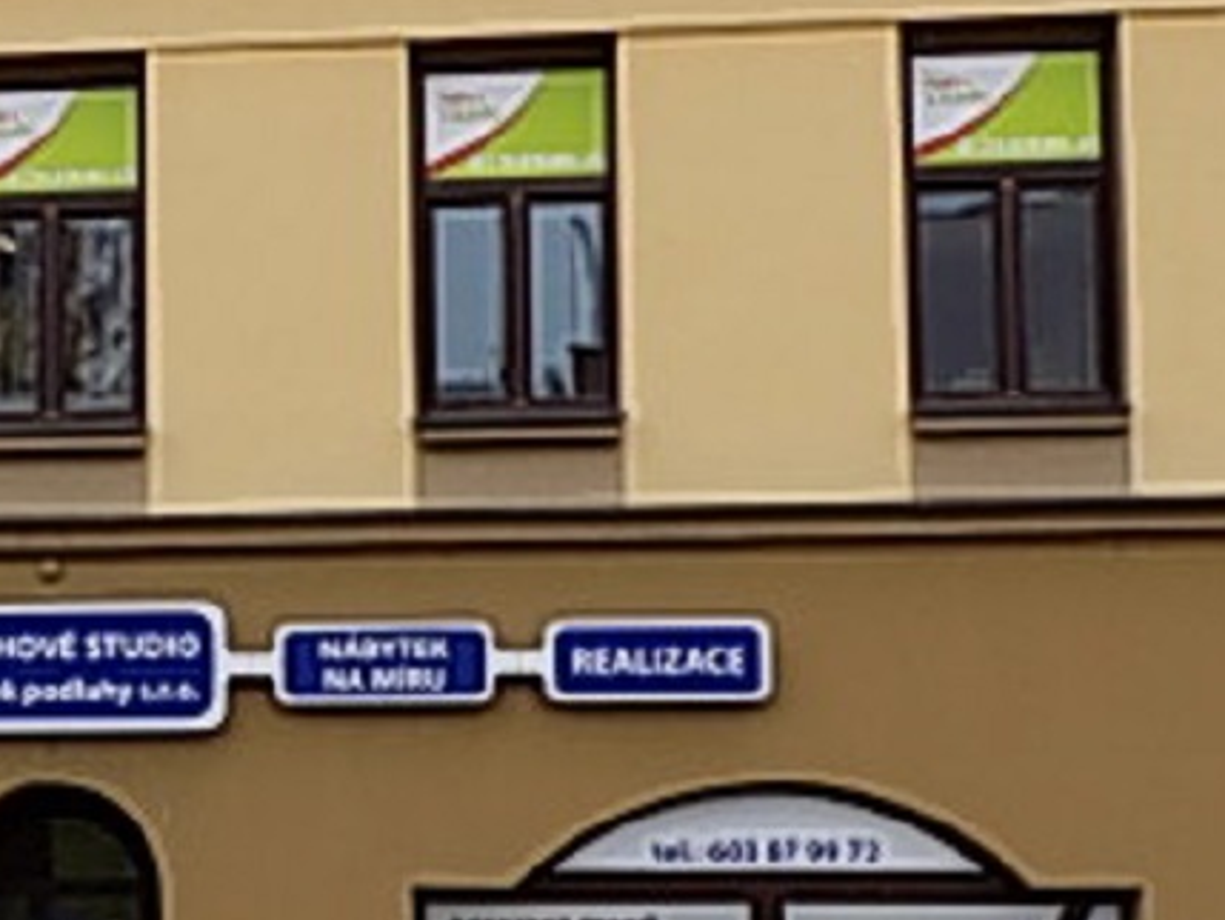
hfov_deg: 19.6
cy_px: 626
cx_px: -180
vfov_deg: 15.5
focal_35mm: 95
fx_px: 3363
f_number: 3.4
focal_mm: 6.1
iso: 80
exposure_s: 1/200
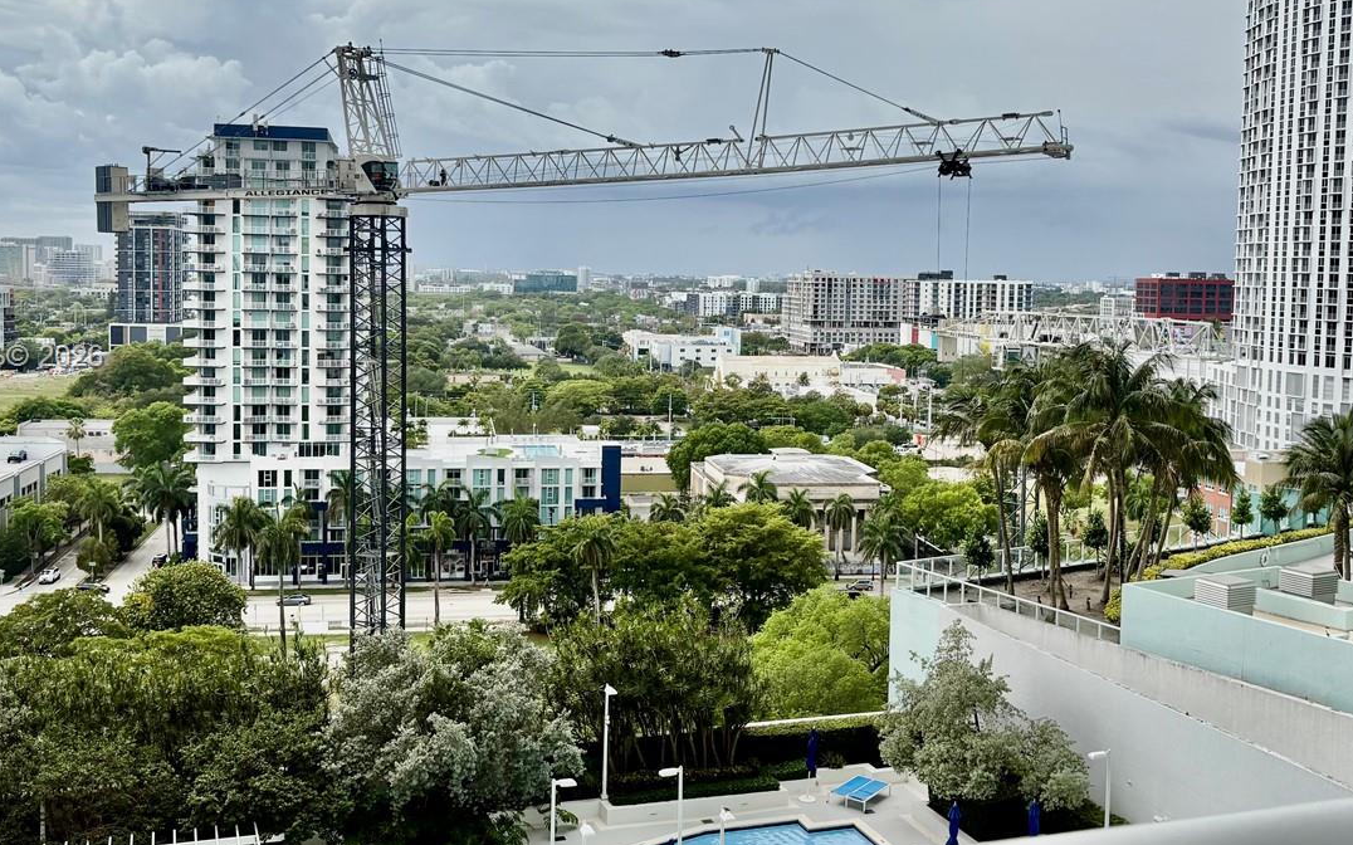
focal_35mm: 41
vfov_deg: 31.2
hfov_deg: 48.2
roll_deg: -1.1
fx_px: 1512
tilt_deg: -3.6
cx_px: 718
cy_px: 358
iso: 50
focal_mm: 5.96
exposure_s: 1/2012
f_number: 1.6
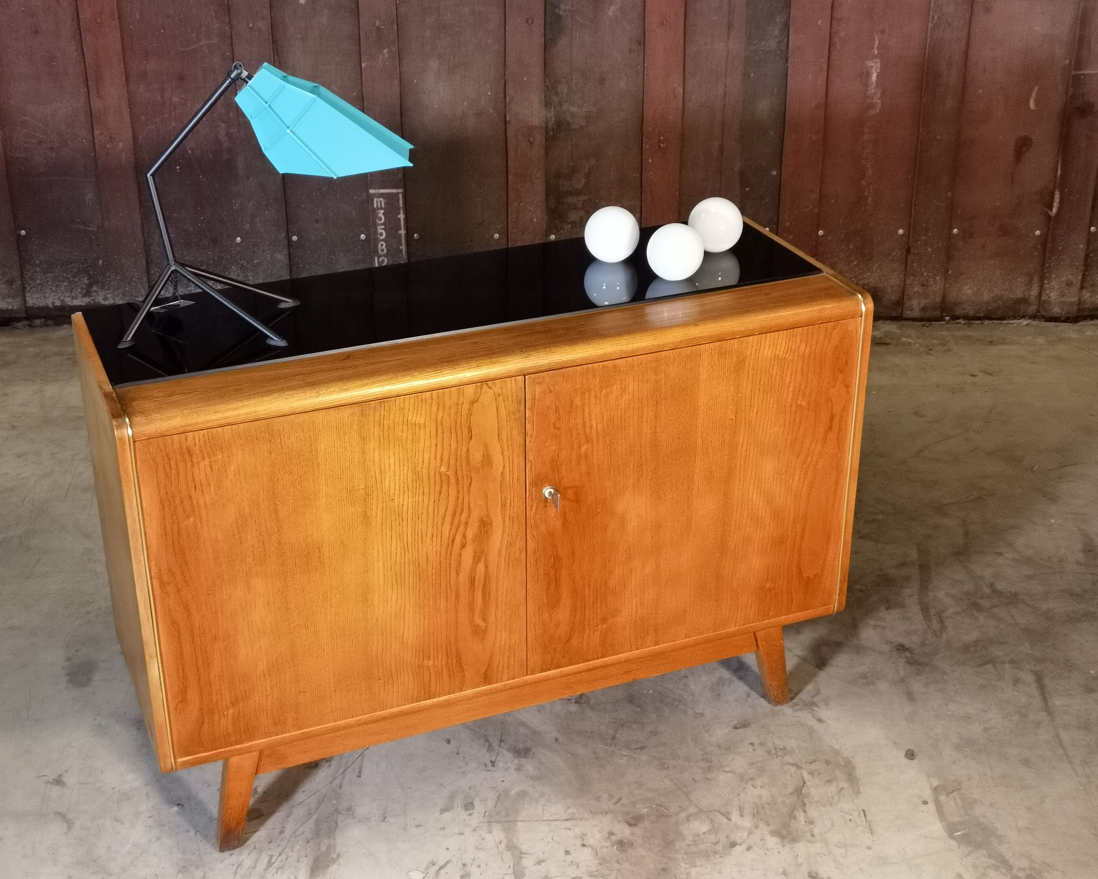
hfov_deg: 38.8
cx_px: 526
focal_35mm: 48
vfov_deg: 31.5
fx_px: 1560
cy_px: 439
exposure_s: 1/50
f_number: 1.9
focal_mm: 6.71
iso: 250
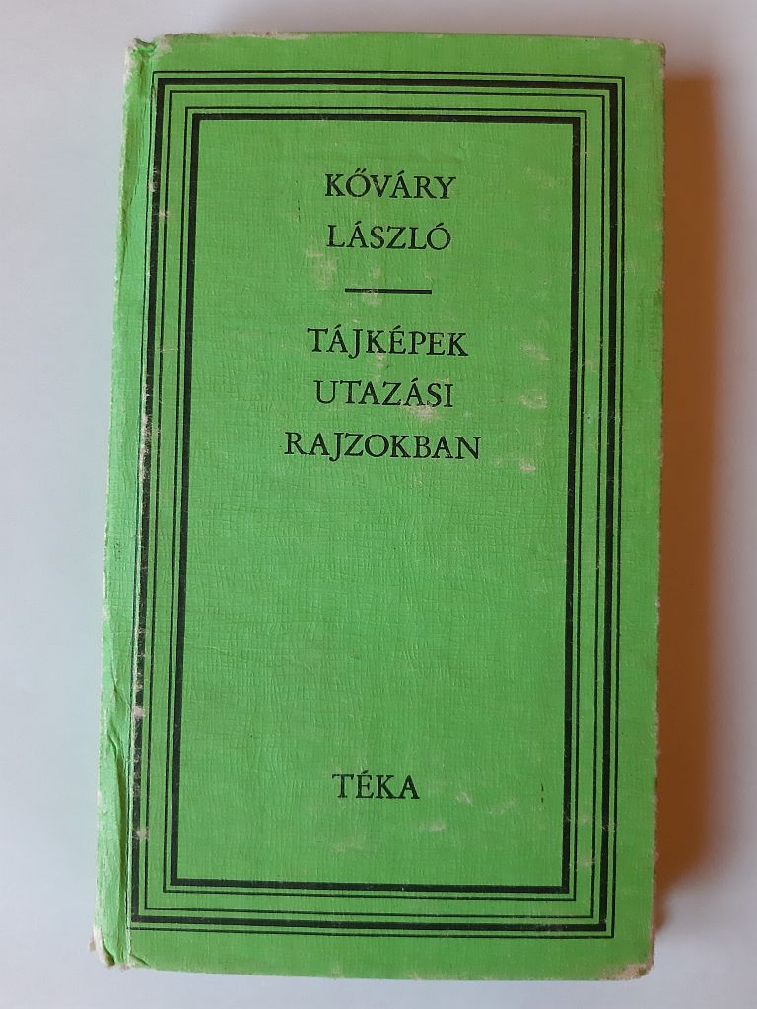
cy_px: 504
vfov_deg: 65.3
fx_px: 787
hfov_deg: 51.4
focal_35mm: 27
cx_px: 378
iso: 200
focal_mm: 3.93
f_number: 1.7
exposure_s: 1/50
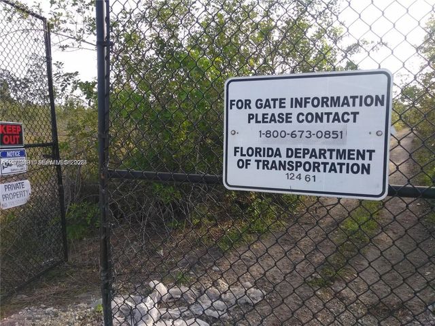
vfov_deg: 66.0
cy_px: 163
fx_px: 251
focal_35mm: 20
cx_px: 218
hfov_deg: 81.7
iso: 100
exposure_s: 1/290
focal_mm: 3.46
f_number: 2.2
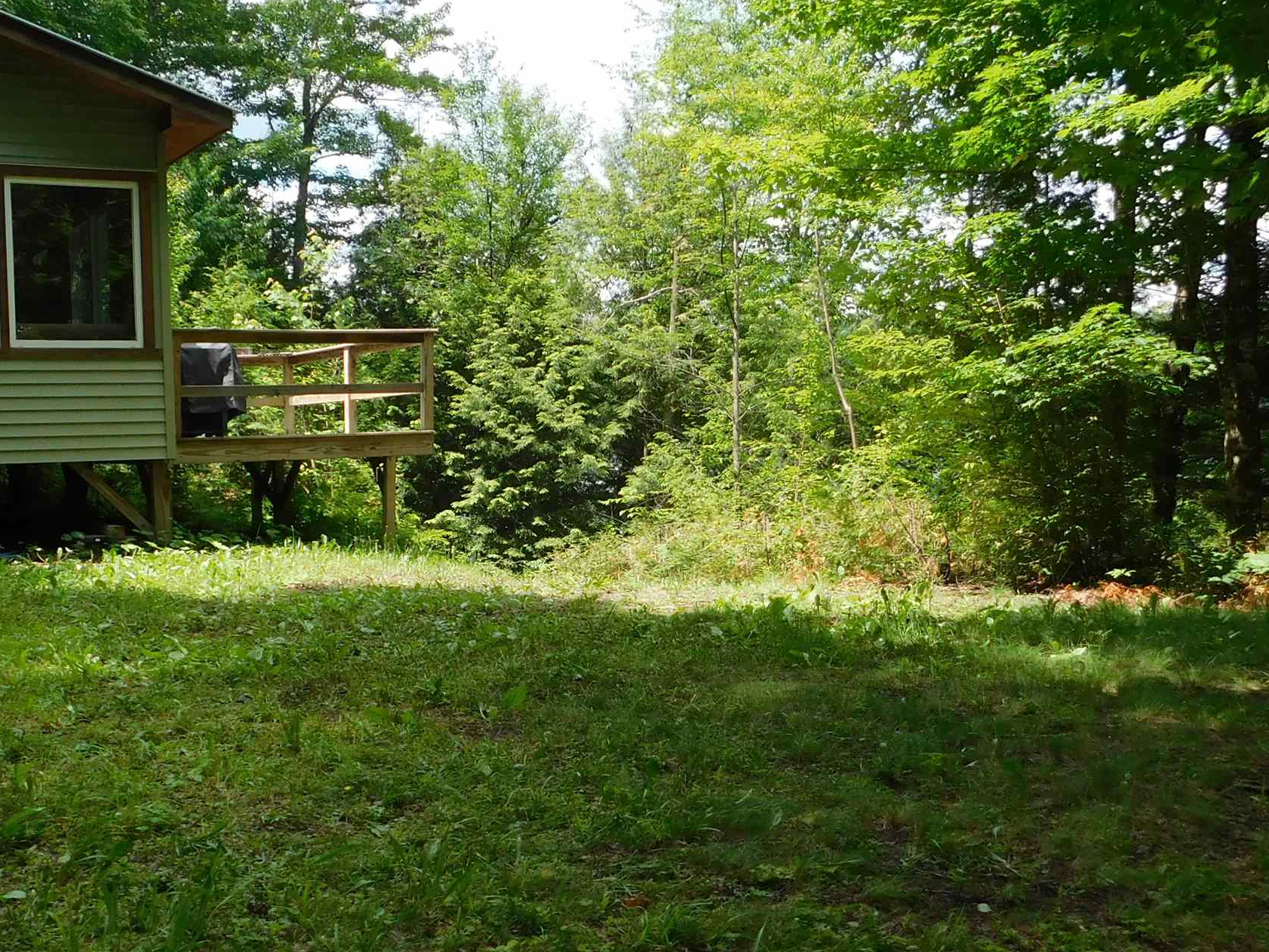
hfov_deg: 44.6
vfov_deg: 34.3
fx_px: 1540
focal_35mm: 42
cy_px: 553
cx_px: 509
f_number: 3
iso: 125
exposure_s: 1/640
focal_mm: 4
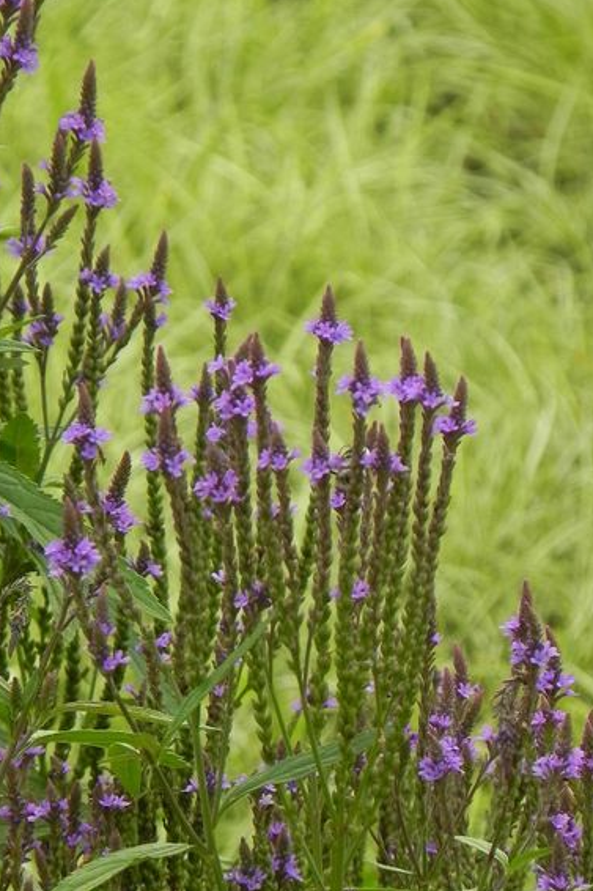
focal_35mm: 554
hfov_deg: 2.5
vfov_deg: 3.7
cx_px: 165
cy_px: 395
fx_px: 13696
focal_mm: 67.2
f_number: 5
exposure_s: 1/320
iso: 160
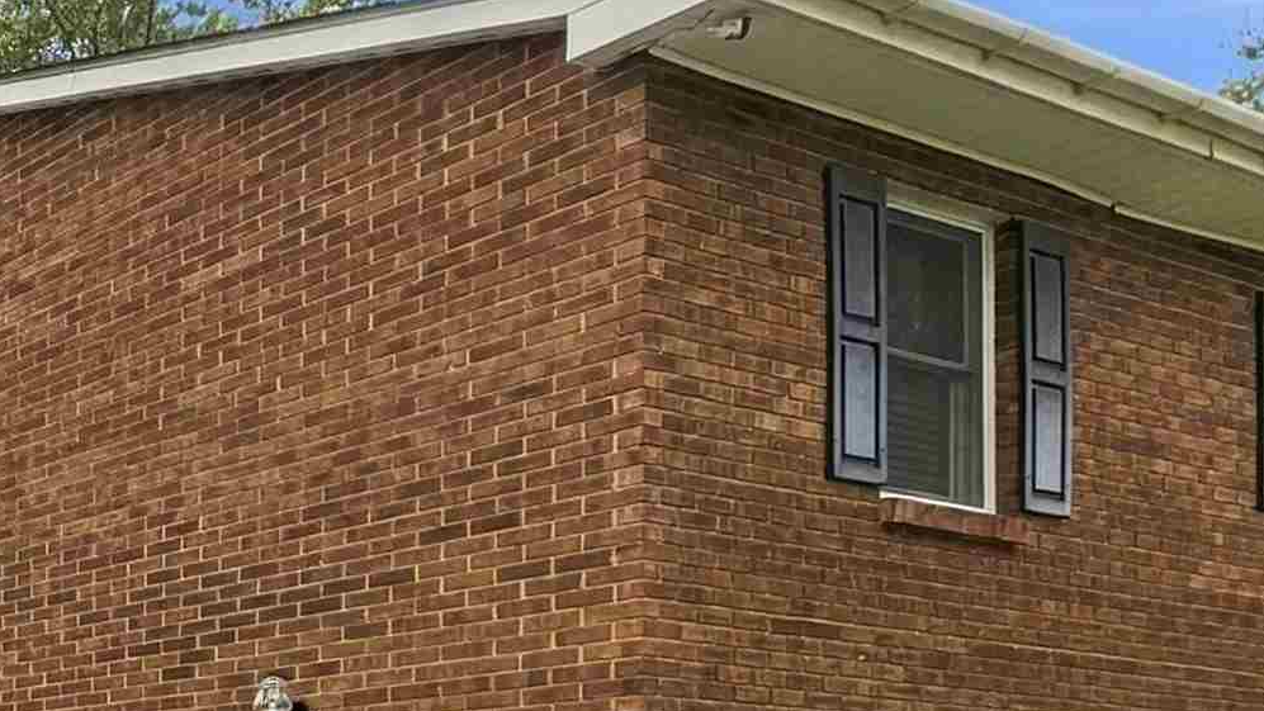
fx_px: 1575
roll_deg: +0.1
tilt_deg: -1.0
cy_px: 890
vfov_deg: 23.0
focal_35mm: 47
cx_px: -593
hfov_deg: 29.1
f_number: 2.2
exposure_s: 1/379
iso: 50
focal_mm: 2.2
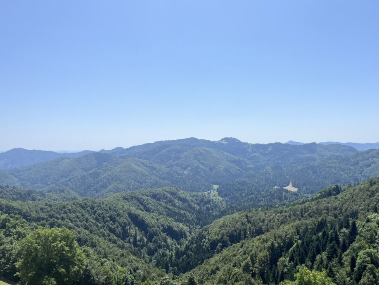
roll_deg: +1.3
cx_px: 202
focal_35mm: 29
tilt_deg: -2.6
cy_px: 157
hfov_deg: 61.6
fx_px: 318
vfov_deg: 48.2
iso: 50
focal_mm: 5.1
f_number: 1.6
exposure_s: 1/4854
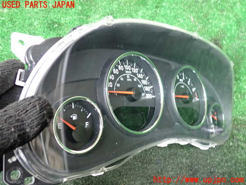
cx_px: 123
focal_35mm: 30
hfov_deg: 60.0
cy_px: 92
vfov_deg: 46.8
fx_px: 213
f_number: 2.3
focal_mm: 5.4
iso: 250
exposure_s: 1/30
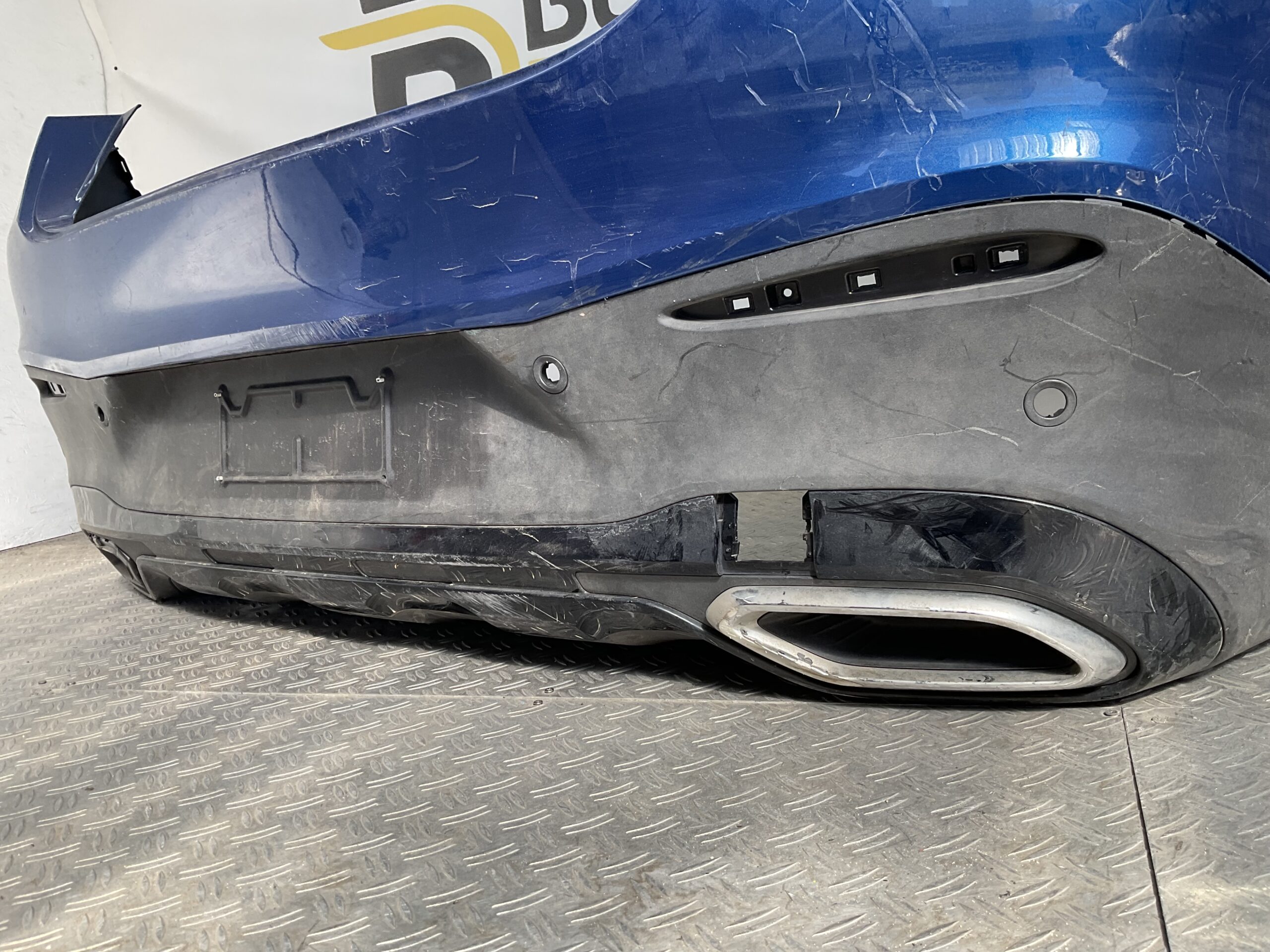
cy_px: 476
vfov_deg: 48.2
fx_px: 1064
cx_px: 635
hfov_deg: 61.7
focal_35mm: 29
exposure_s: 1/283
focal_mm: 3
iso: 16
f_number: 1.8
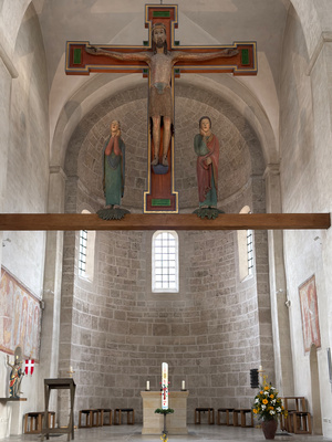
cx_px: 166
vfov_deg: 52.6
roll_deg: -1.2
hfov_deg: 40.7
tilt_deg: +21.1
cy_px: 221
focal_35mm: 35
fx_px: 448
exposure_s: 1/60
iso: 200
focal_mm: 6.76
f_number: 1.78
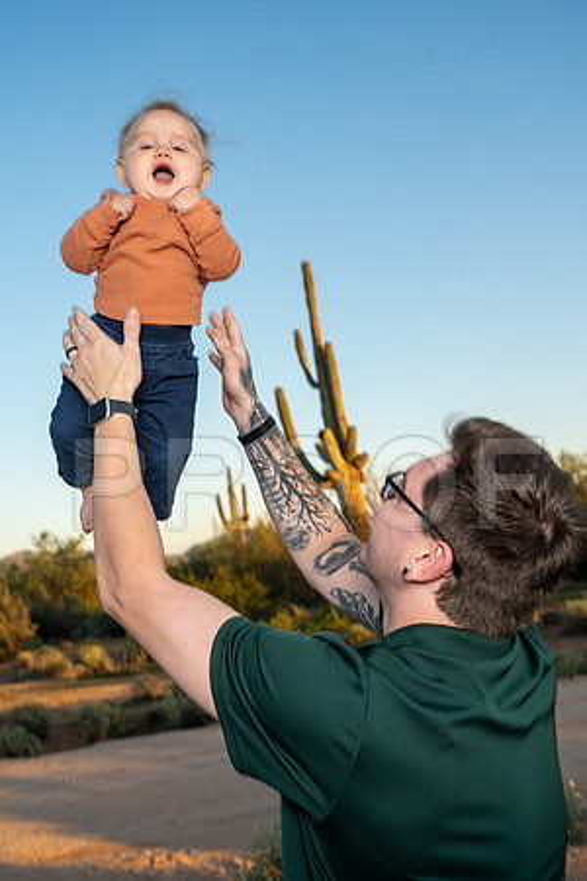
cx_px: 294
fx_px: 929
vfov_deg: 50.7
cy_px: 440
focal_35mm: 38
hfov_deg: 35.1
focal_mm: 38
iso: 100
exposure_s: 1/160
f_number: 6.3
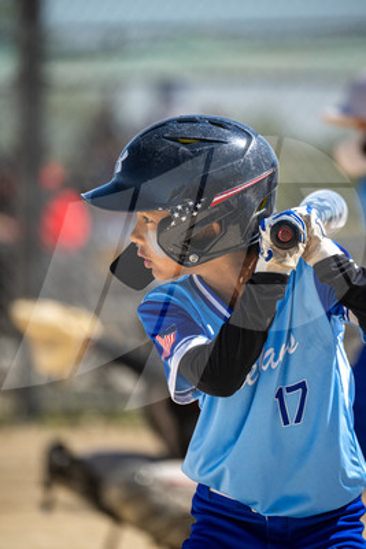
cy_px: 274
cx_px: 183
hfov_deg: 3.6
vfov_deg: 5.4
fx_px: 5790
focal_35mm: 380
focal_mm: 380
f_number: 5.6
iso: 500
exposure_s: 1/2000
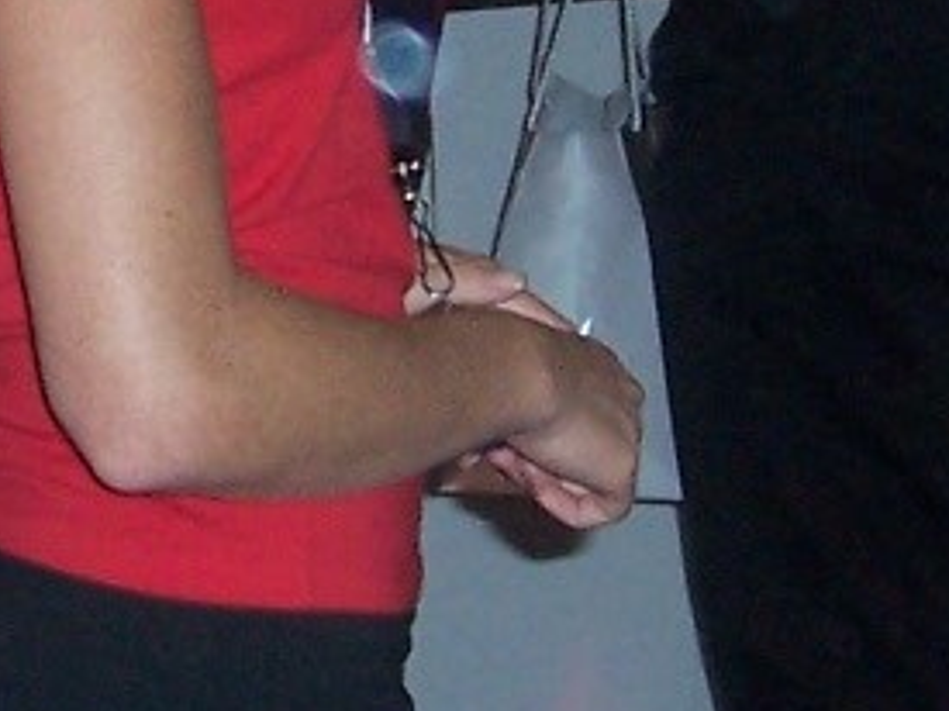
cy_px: -238
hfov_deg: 10.6
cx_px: 28
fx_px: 5070
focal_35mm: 185
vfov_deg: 7.9
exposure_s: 1/60
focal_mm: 5.6
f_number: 2.7
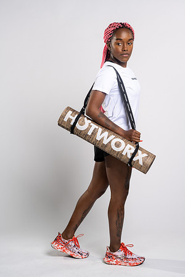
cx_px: 92
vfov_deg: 23.9
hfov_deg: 16.1
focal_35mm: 85
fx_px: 655
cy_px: 138
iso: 200
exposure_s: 1/160
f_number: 4
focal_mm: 85
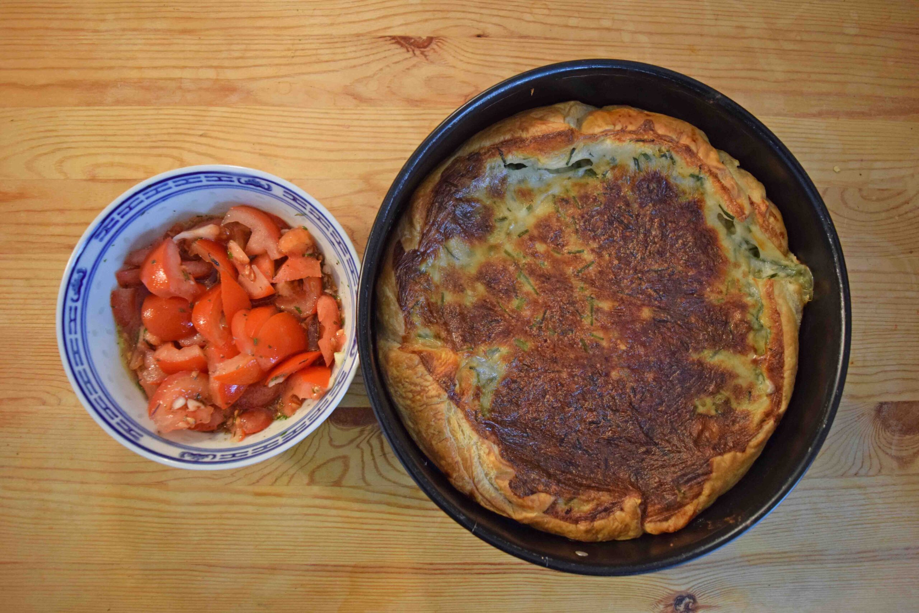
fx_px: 766
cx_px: 460
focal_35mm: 30
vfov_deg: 43.6
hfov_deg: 61.9
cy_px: 306
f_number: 3.5
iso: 2000
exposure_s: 1/30
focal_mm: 20
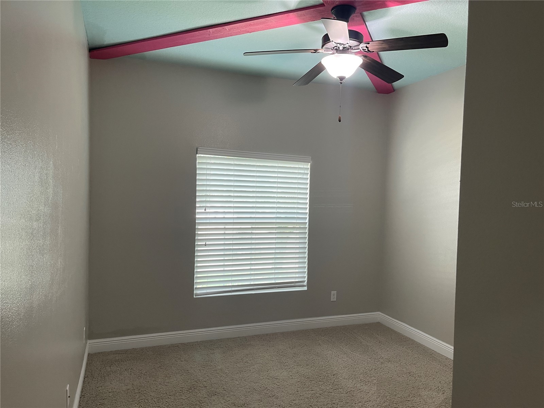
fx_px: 393
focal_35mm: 25
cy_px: 204
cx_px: 272
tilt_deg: -3.6
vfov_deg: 54.9
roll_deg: -1.5
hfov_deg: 69.4
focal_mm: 5.1
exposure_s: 1/60
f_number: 1.6
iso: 100
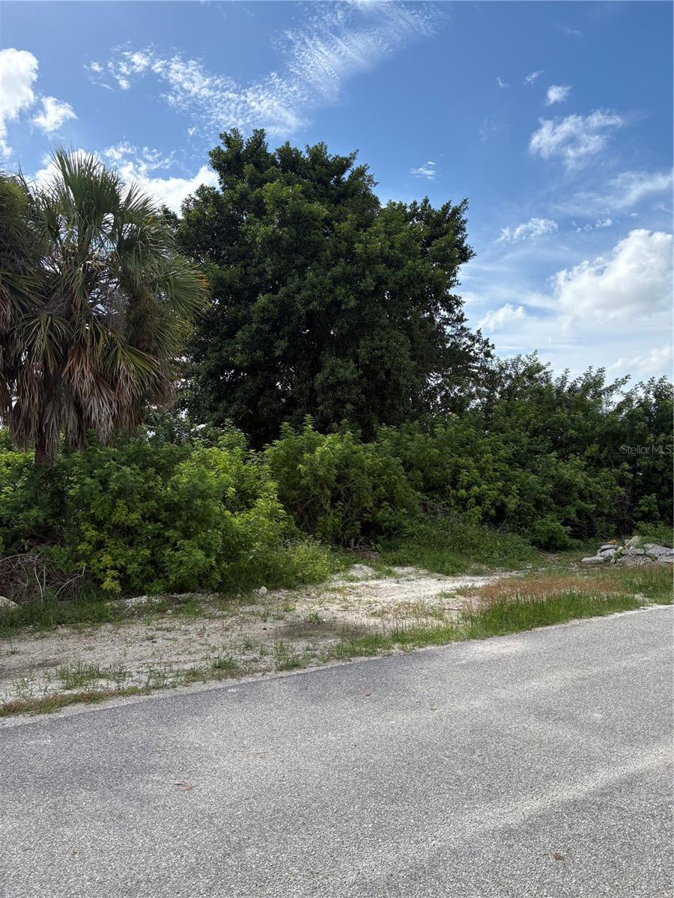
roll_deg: +1.3
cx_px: 337
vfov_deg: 67.3
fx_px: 675
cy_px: 449
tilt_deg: +4.2
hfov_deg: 53.1
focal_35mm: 26
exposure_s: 1/3448
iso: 50
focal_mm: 5.96
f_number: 1.6
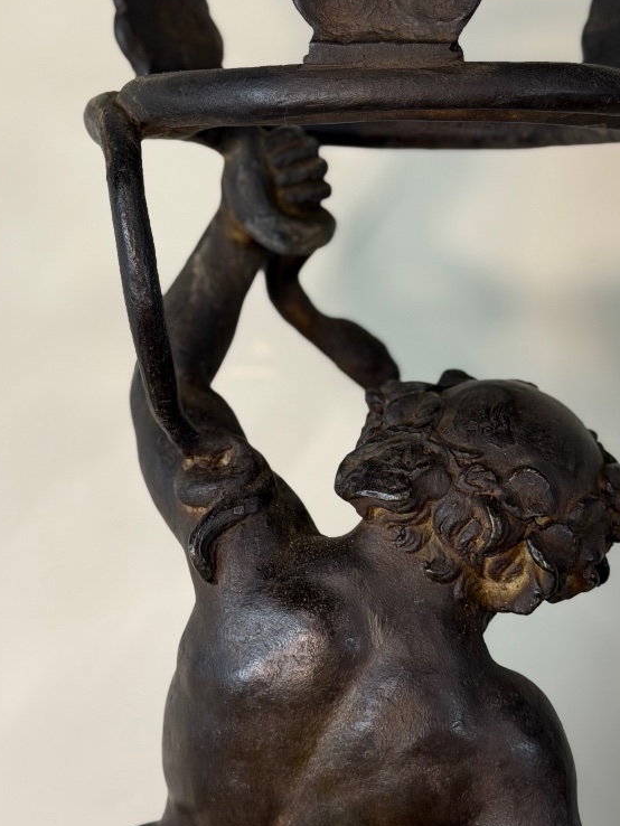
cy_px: 247
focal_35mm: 78
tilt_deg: +0.3
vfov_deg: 24.8
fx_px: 1862
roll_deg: +1.8
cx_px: 345
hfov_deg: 18.9
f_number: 1.78
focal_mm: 6.76
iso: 160
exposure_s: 1/50
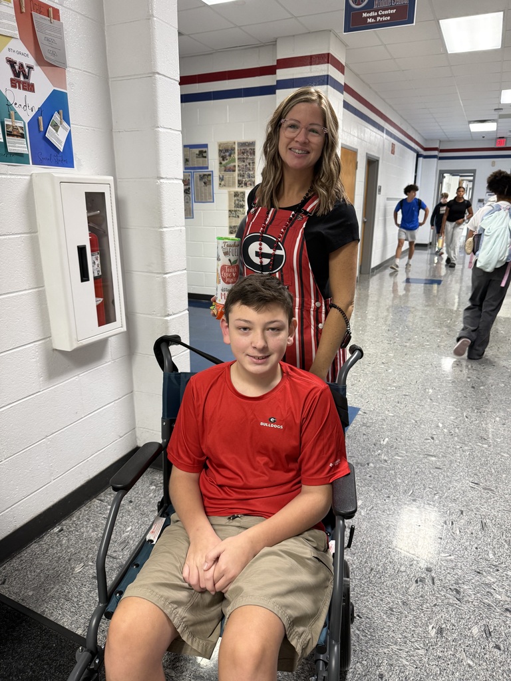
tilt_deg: -16.0
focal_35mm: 24
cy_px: 340
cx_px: 256
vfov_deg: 71.6
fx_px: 472
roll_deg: -0.1
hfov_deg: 56.8
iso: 250
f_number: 1.78
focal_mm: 6.76
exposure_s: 1/60
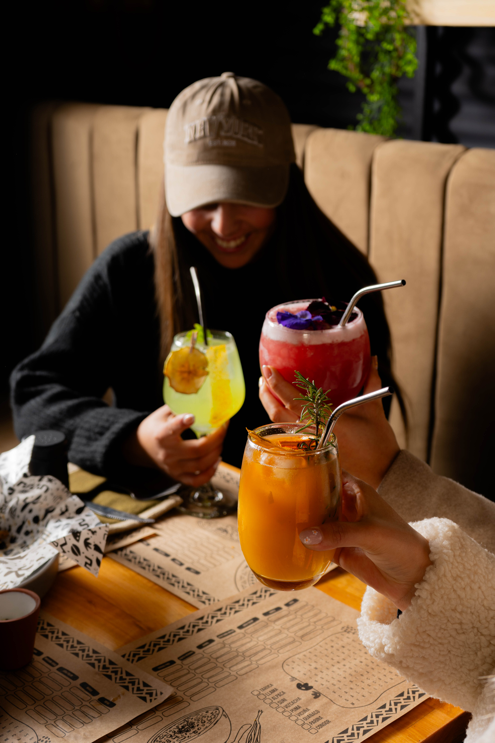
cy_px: 372
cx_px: 248
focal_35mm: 50
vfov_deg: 39.6
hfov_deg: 27.0
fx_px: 1031
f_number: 5.6
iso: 100
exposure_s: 1/100
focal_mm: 50
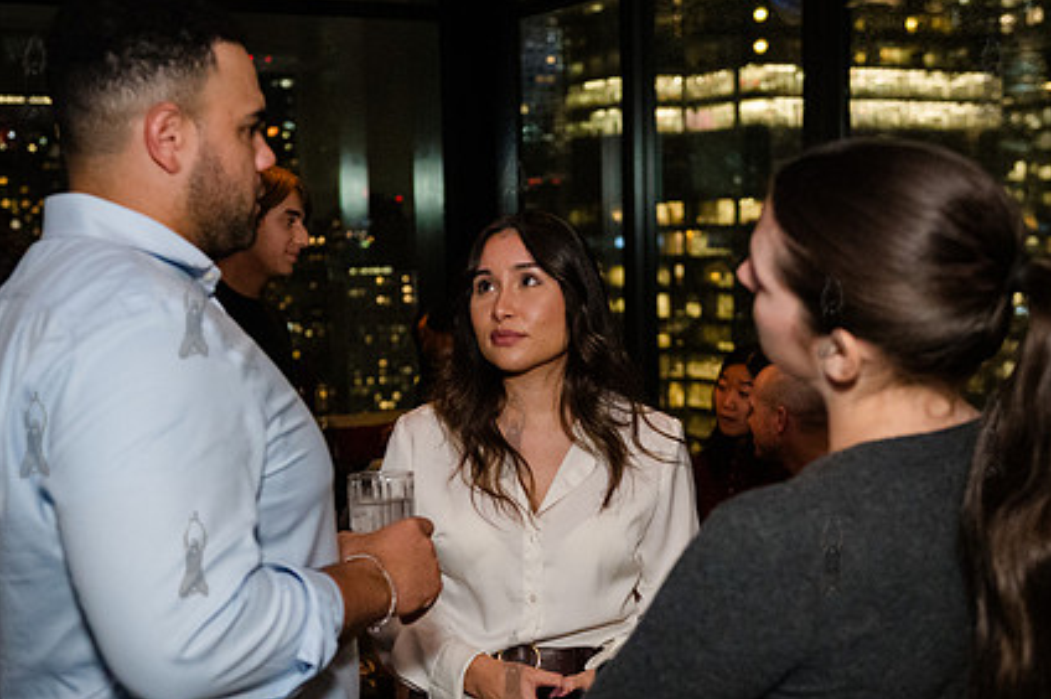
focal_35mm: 52
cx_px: 511
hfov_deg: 38.2
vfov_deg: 25.9
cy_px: 434
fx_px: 1517
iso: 12800
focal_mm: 38
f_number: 3.5
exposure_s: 1/320
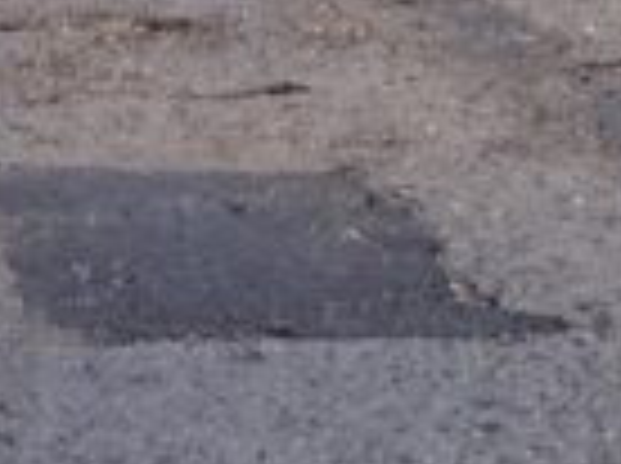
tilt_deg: -2.5
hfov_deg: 9.3
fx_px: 3725
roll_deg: -0.9
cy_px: -437
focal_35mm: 208
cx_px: -266
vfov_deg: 6.9
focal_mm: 3.99
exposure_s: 1/60
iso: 160
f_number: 1.8
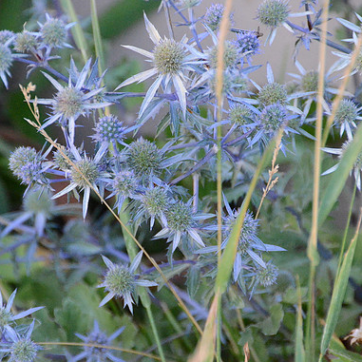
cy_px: 181
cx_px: 145
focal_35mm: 387
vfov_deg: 4.5
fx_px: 4579
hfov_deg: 4.5
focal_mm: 200
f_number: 5.6
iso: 6400
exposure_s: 1/800
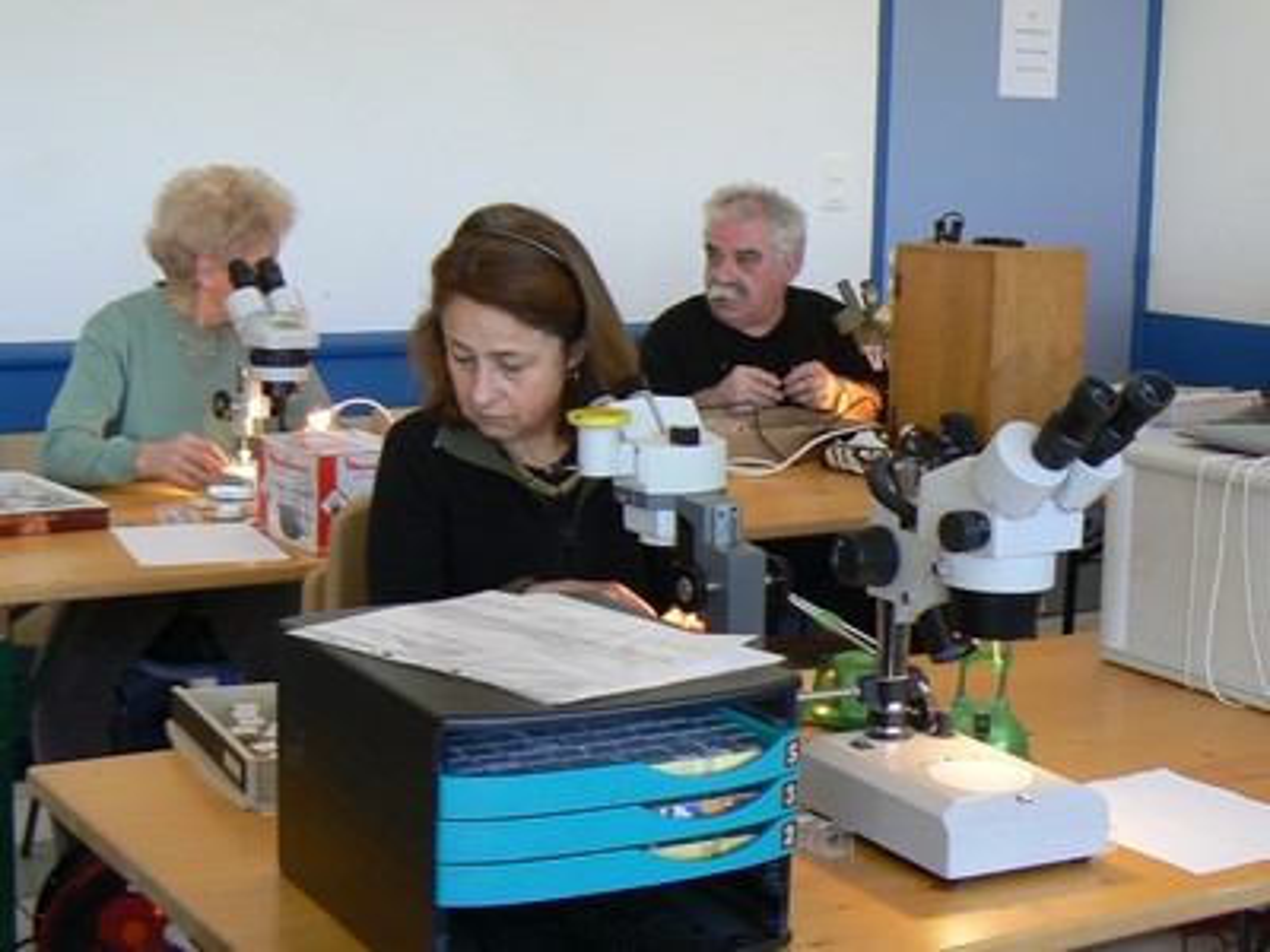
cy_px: 476
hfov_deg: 30.7
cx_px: 635
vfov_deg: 23.3
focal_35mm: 63
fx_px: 2311
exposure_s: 1/40
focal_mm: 7.6
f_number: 2.8
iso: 80
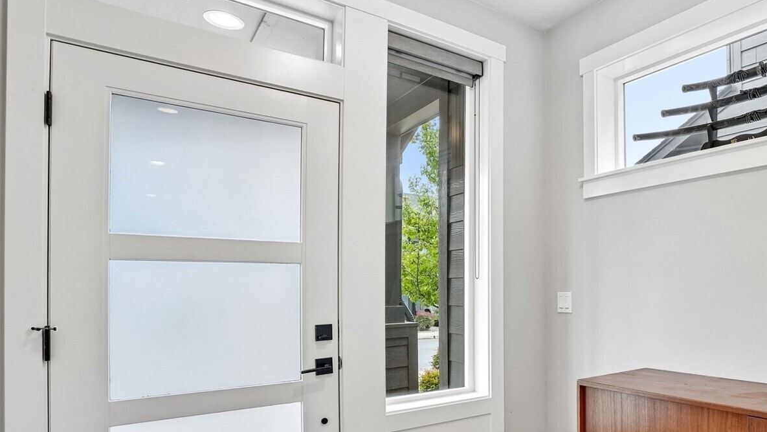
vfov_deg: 46.9
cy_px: 291
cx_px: 545
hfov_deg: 72.6
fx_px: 488
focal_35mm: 24
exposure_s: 1/40
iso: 400
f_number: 8
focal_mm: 16
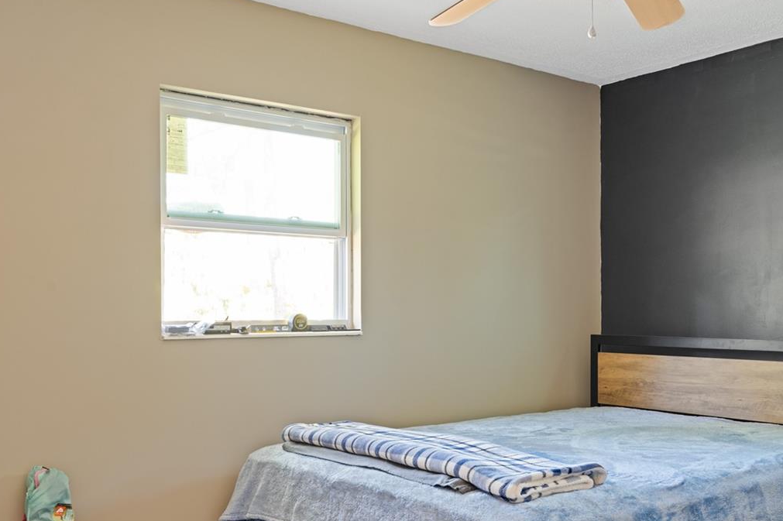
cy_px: 357
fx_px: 826
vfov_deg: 34.6
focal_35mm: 38
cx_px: 425
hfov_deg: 50.7
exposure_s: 2.5
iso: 400
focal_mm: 24
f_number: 9
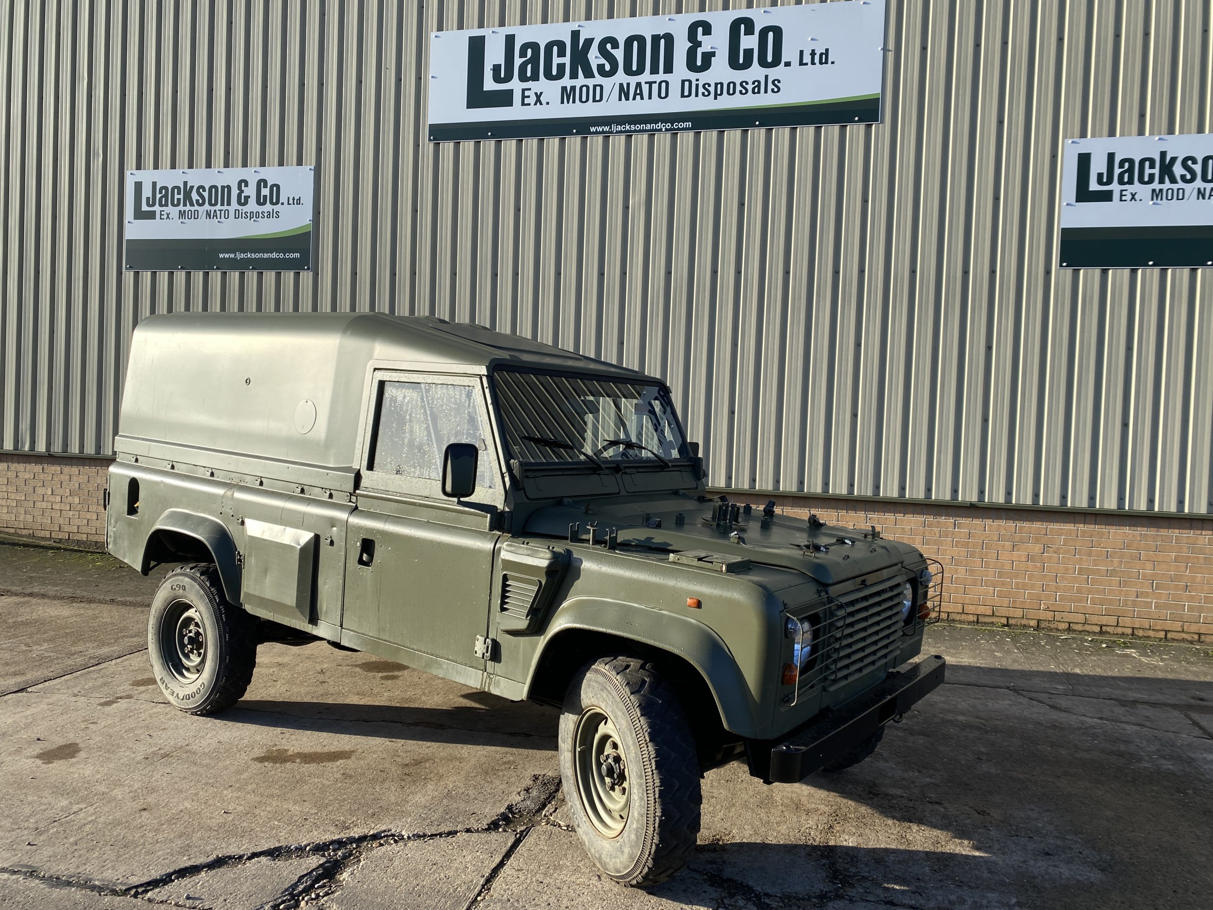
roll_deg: -2.2
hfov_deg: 67.3
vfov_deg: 53.1
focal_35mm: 26
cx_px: 606
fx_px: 911
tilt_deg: +0.4
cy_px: 455
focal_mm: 4.25
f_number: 1.8
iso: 32
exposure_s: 1/1395
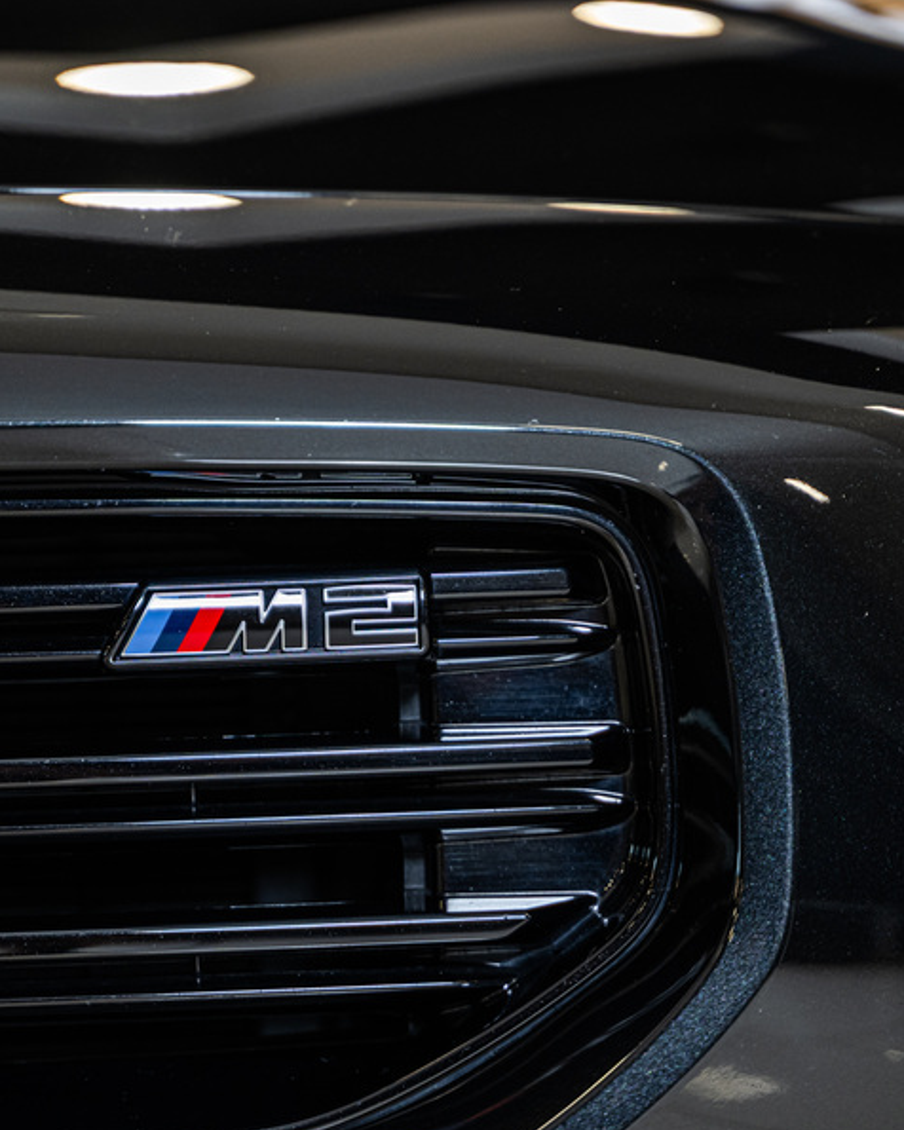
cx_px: 314
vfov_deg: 15.9
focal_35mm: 121
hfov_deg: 12.7
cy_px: 604
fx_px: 4047
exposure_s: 1/160
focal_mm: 75
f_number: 2.8
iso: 500
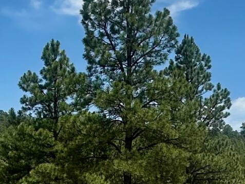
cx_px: 88
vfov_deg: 16.6
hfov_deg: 22.2
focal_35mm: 88
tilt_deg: +2.6
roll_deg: +0.1
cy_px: 165
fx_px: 623
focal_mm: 2.22
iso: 50
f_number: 2.2
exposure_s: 1/2506
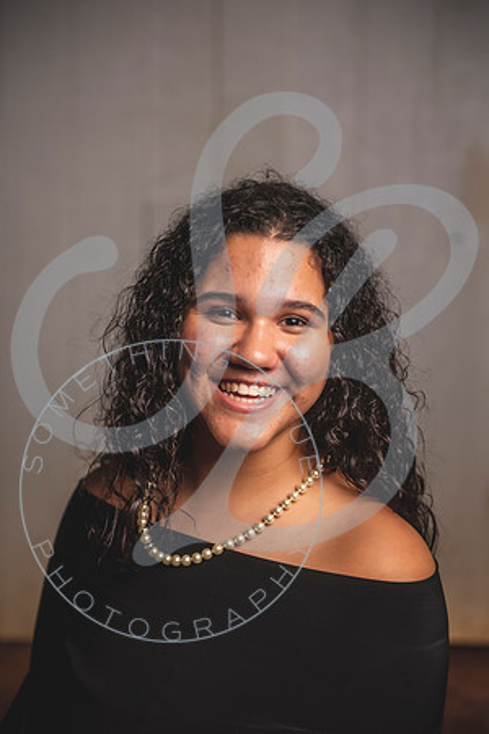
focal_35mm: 70
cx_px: 244
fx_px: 1426
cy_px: 367
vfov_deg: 28.8
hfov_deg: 19.5
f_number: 2.8
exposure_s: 1/400
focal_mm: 70
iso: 400
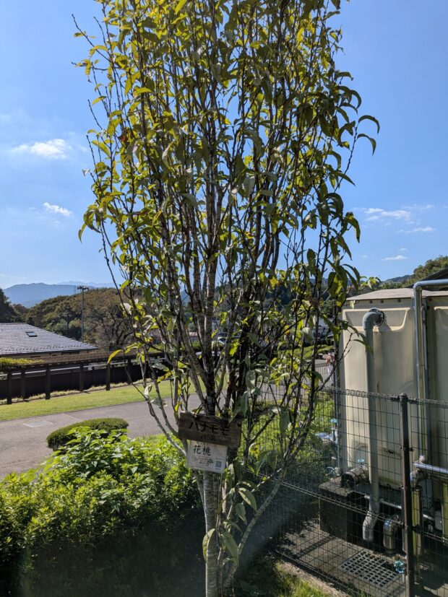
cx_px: 224
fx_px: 414
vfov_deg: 71.6
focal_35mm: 24
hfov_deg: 56.8
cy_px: 298
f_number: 1.7
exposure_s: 1/17544
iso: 28
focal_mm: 4.53
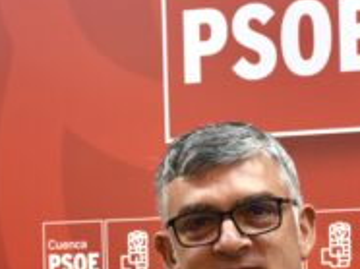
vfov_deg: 10.9
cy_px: 288
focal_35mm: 134
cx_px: 360
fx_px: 1392
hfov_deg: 14.5
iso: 450
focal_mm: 30
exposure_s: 1/60
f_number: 4
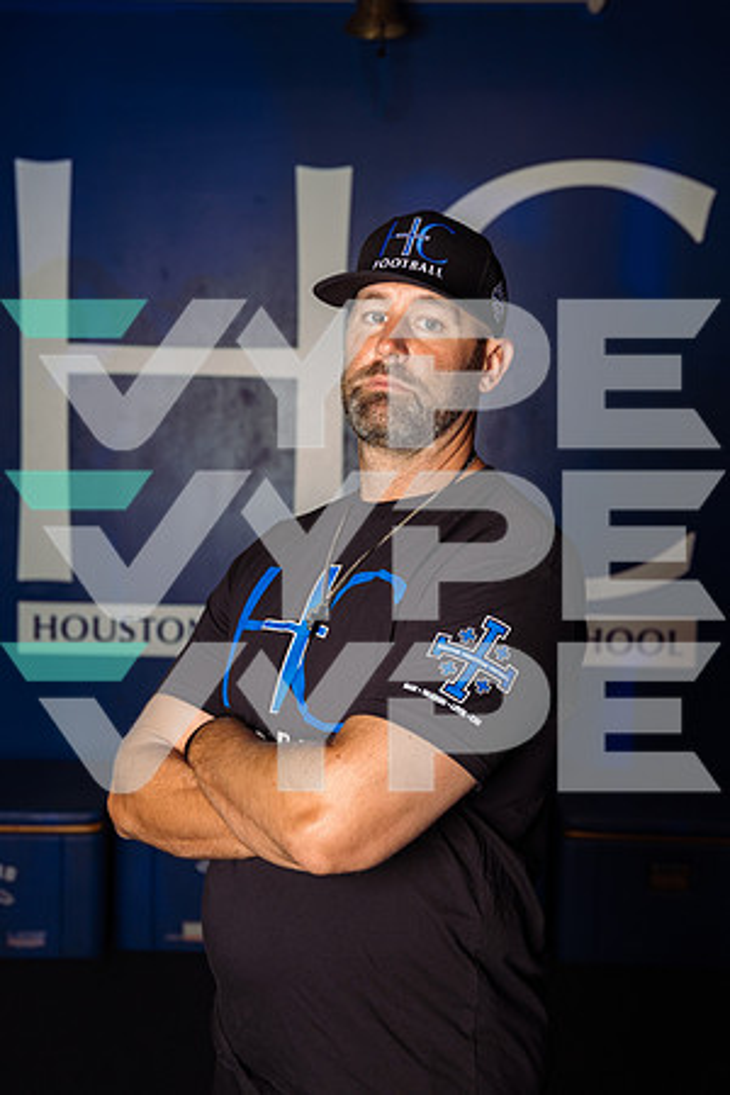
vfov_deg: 38.2
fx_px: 1582
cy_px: 548
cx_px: 365
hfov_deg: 26.0
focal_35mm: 52
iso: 125
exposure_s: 1/250
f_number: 5
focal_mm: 52
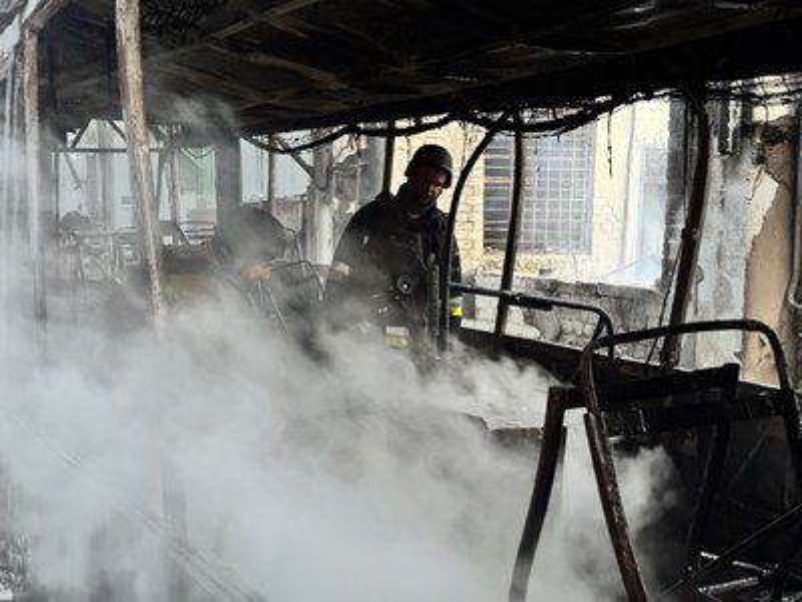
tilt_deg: -5.3
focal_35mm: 48
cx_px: 401
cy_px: 301
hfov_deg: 39.7
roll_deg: -0.2
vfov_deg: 30.3
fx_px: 1112
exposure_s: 1/30
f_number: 1.78
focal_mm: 6.76
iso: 640
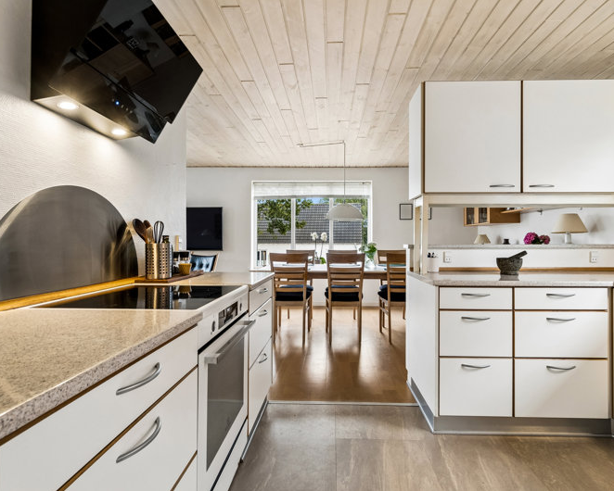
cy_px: 246
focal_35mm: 17
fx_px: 309
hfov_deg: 89.5
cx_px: 329
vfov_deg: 77.0
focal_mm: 10
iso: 200
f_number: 8
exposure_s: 1/13
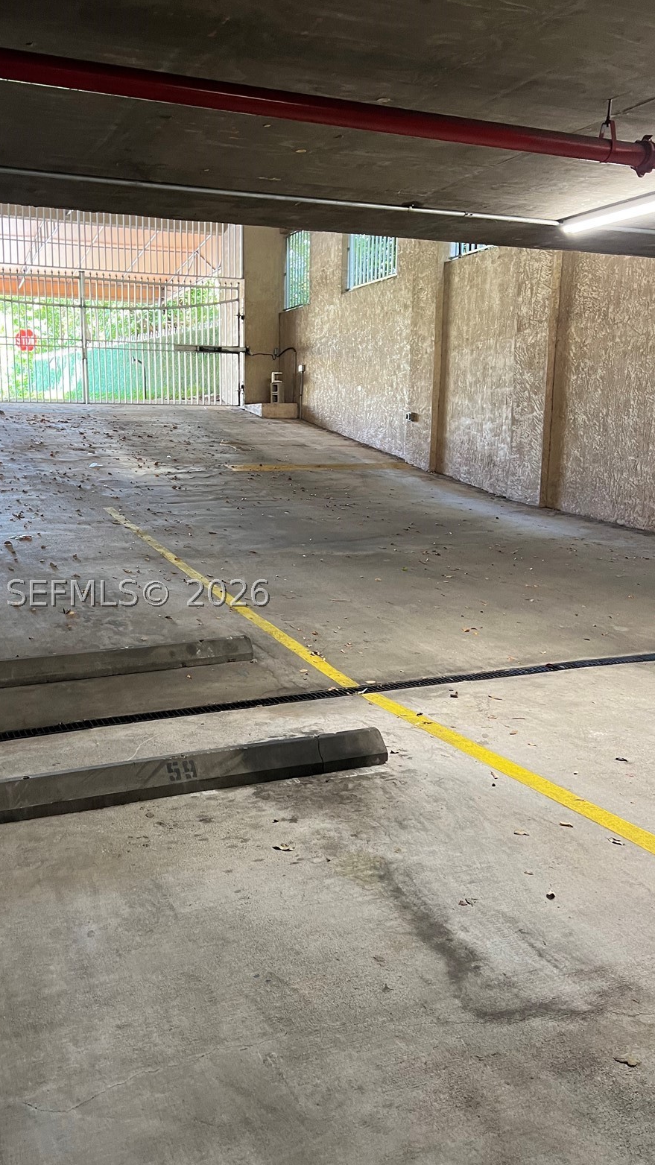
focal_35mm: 29
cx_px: 226
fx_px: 896
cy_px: 593
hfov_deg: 39.8
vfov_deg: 66.1
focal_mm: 5.7
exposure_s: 1/60
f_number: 1.5
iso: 160
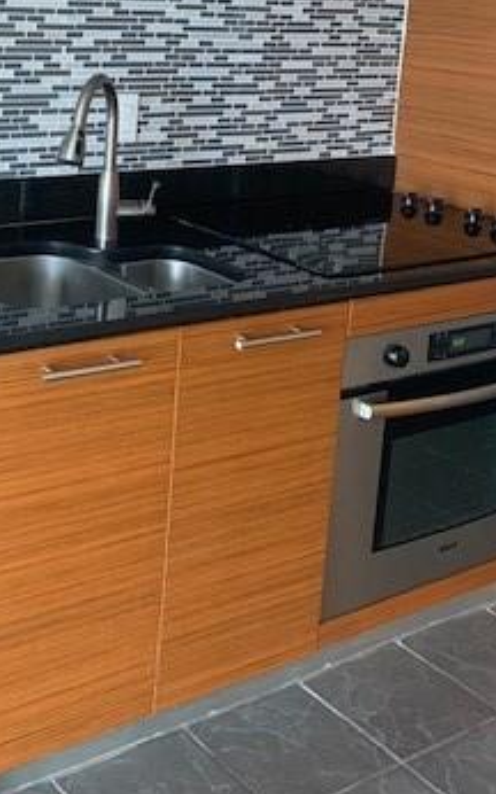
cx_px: 64
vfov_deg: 37.9
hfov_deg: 24.7
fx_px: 1104
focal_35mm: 51
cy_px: 138
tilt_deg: -8.5
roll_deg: -3.5
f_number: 1.8
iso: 250
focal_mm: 4.25
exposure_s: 1/60
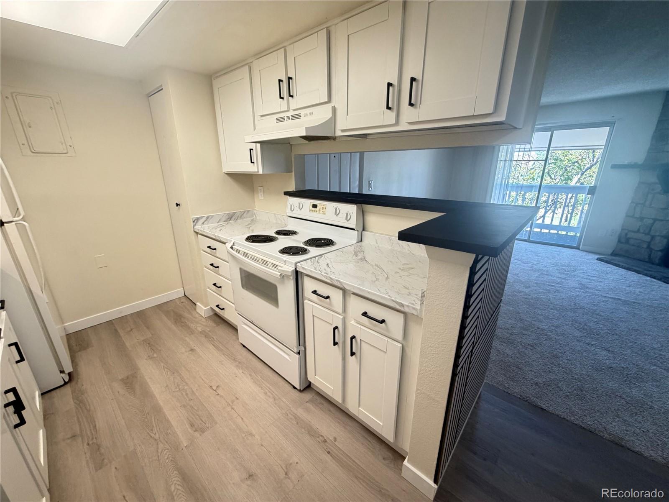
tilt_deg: -18.4
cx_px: 334
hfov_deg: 102.1
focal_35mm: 14
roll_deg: +0.1
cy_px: 251
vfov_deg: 85.7
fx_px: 271
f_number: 2.2
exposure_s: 1/60
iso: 250
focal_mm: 2.22
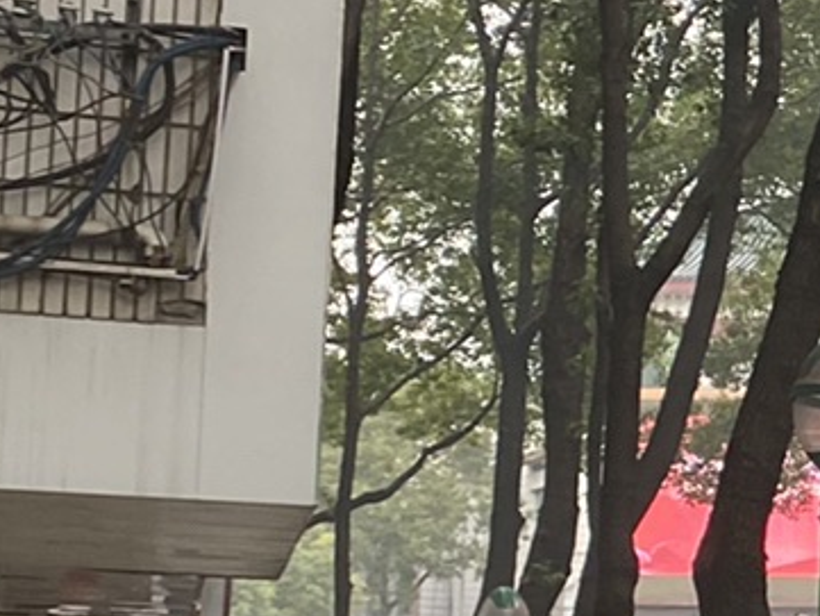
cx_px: 2001
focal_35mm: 144
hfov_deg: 11.3
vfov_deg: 10.2
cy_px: 641
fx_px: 3412
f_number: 1.8
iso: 64
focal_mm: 4.25
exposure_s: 1/122
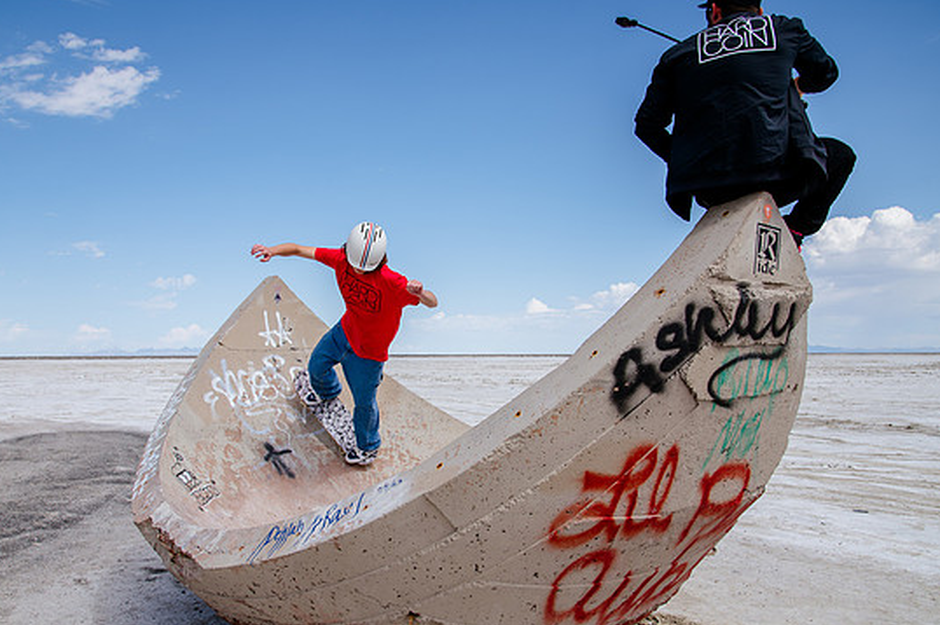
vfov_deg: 43.5
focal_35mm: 30
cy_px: 355
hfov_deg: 61.8
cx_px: 423
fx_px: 783
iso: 160
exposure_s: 1/800
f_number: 6.3
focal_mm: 24
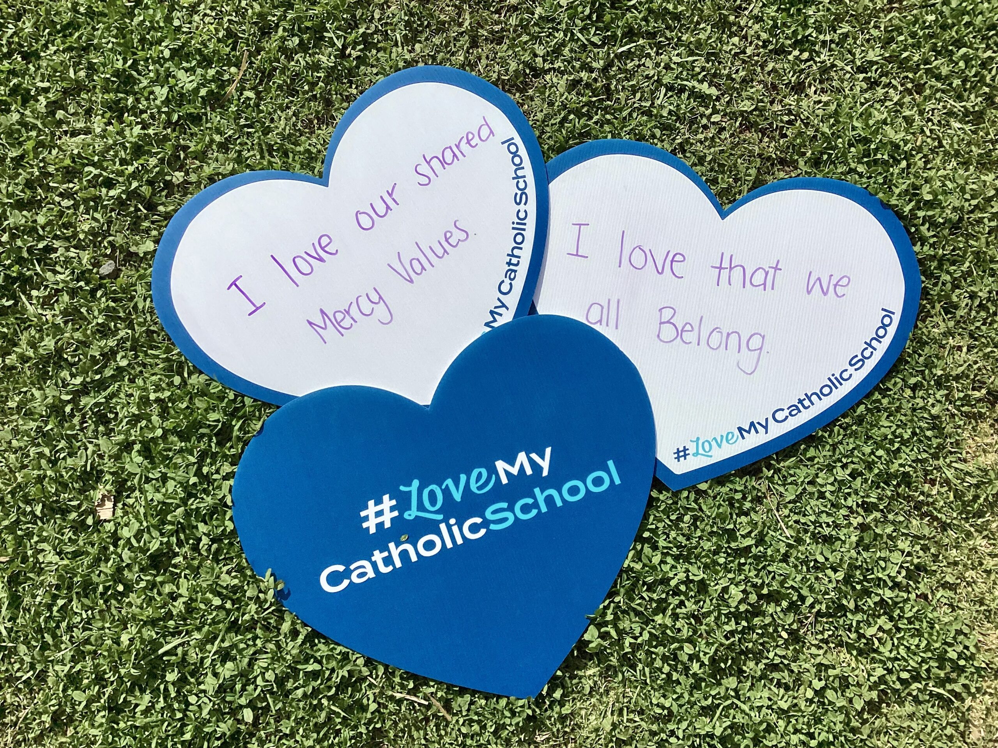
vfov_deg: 45.4
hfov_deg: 58.4
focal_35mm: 31
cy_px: 374
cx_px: 499
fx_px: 894
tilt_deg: -84.5
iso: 25
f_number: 2.4
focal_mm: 3.3
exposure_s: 1/3704
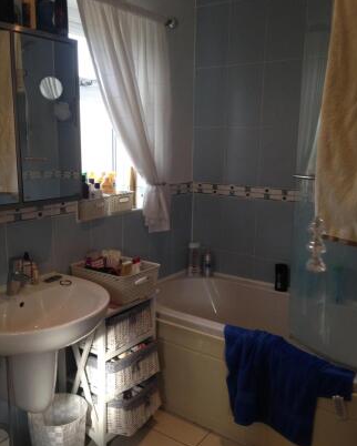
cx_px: 180
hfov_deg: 42.3
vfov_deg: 51.5
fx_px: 462
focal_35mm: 35
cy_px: 222
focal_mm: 4.12
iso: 50
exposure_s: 1/40
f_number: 2.4
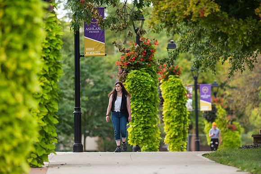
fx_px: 2175
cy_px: 87
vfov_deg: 4.6
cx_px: 130
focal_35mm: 300
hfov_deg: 6.9
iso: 800
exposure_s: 1/400
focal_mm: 300
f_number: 3.5
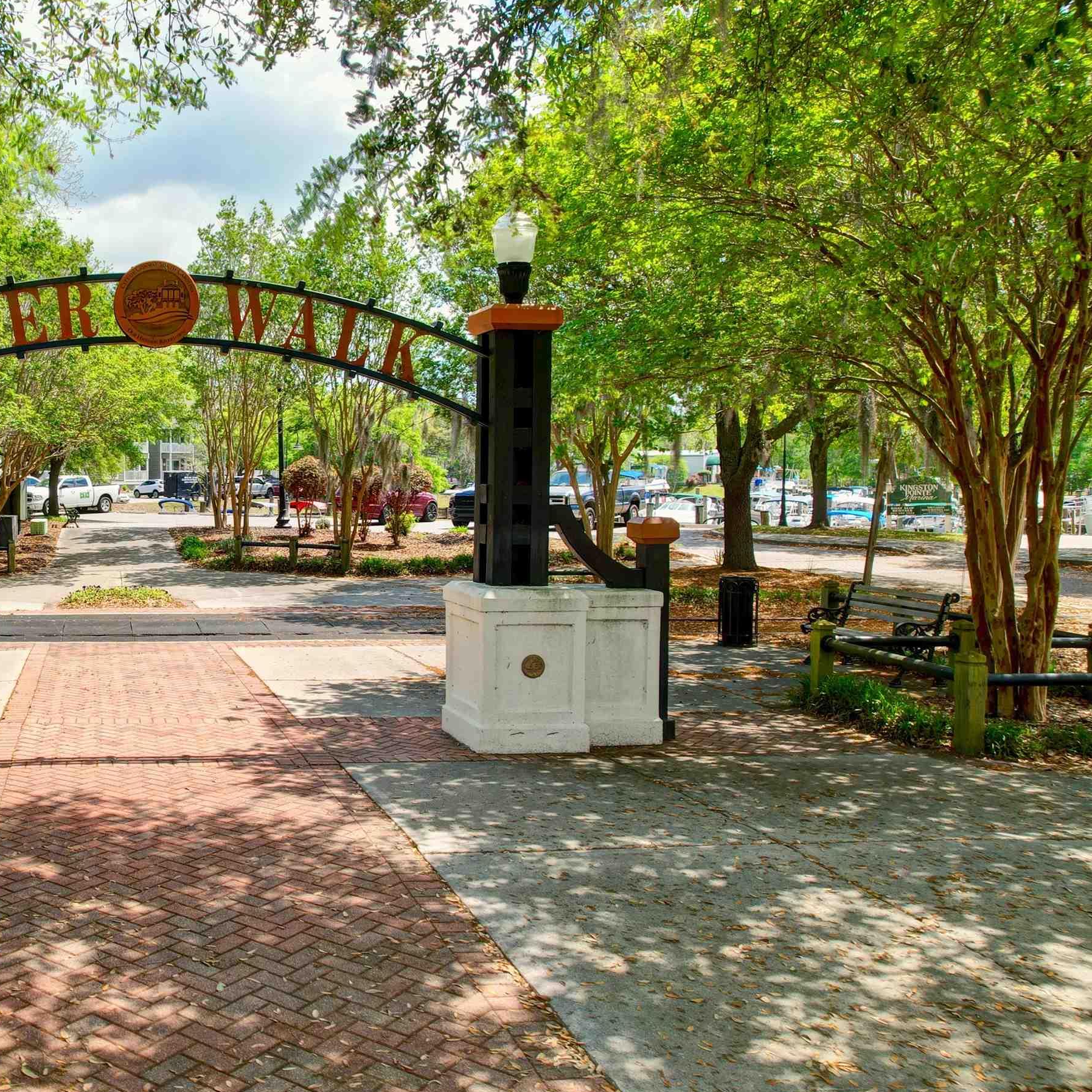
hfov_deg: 47.3
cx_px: 167
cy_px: 514
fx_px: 1142
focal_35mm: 32
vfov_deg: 51.1
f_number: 2.8
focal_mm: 8.4
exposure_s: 1/160
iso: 110
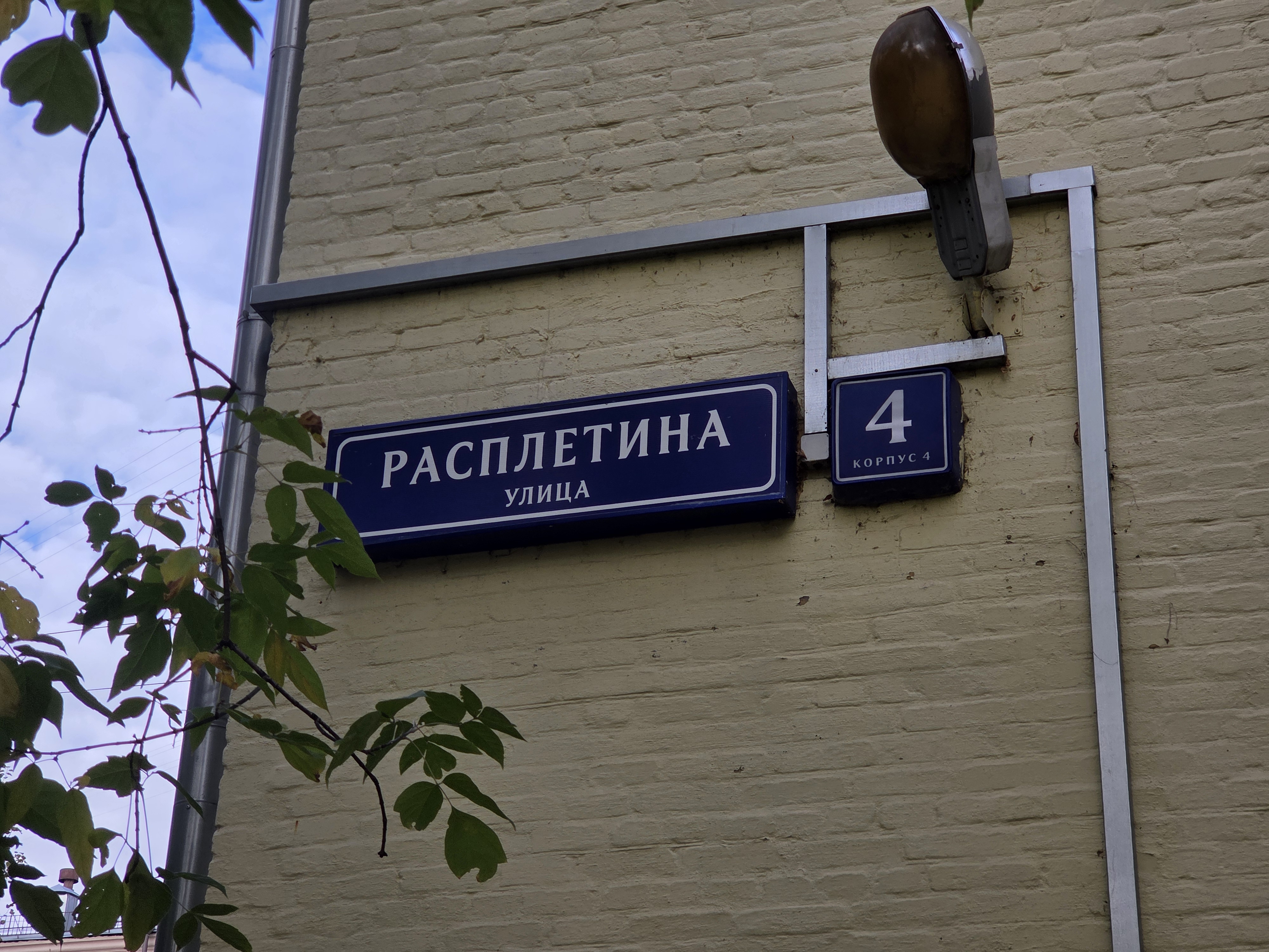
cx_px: 634
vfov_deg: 21.3
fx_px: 2529
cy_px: 476
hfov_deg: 28.2
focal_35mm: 69
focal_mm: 7
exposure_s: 1/292
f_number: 2.4
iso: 25
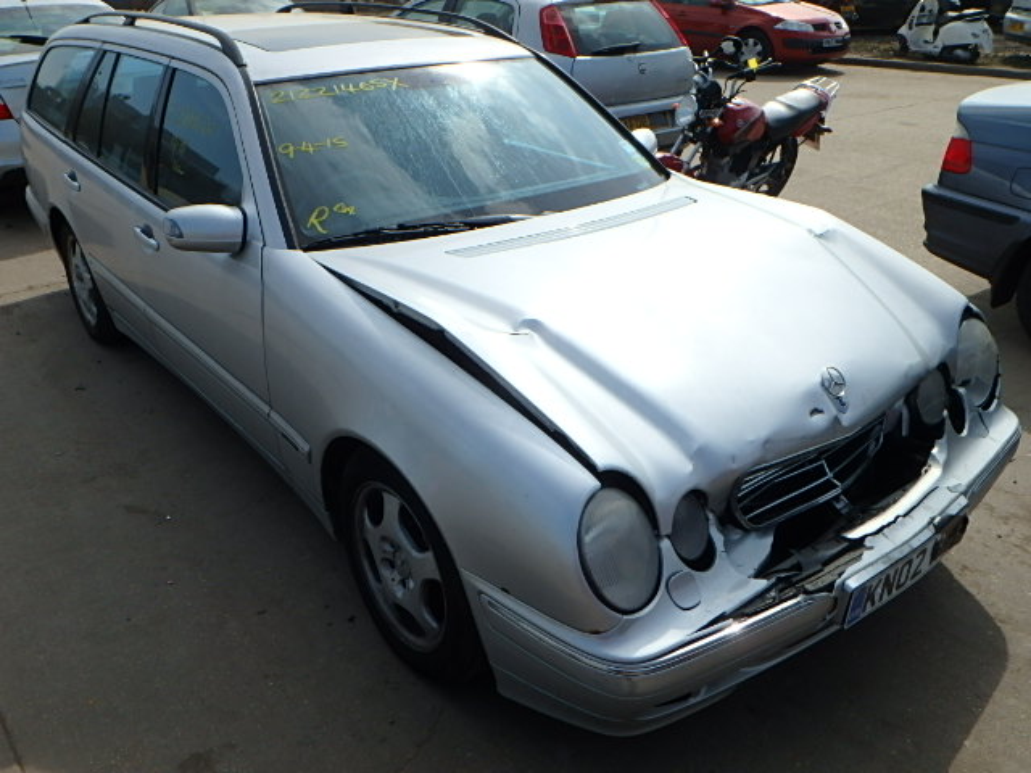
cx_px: 516
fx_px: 864
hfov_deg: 61.7
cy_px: 386
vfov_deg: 48.2
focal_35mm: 29
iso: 125
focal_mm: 5.2
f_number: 7.6
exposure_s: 1/320
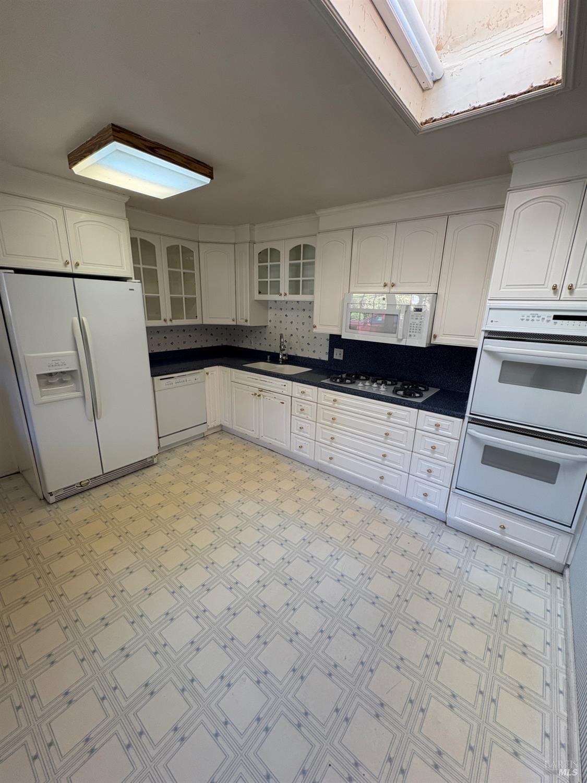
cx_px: 294
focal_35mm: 14
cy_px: 392
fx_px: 317
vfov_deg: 102.1
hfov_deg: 85.7
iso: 160
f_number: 2.2
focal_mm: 2.22
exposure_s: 1/120
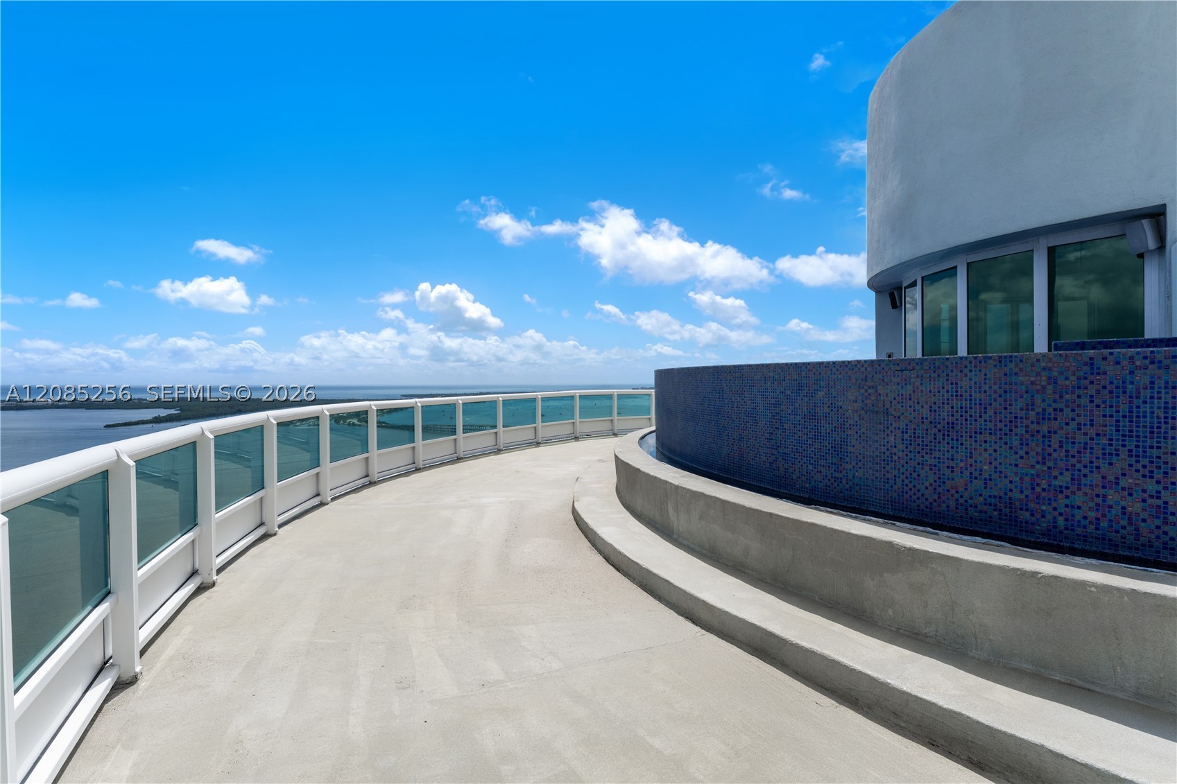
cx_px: 588
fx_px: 543
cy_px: 392
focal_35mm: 17
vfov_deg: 71.7
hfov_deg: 94.6
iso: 320
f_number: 11
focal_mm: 16.6
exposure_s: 1/1000
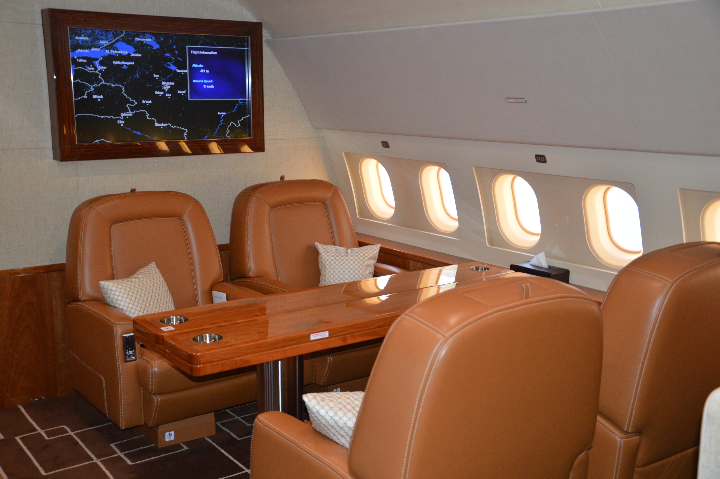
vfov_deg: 34.1
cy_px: 240
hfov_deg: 49.6
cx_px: 360
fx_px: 779
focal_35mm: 39
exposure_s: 1/60
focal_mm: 26
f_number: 4
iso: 450
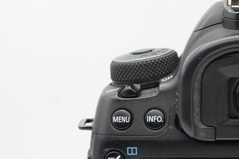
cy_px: 145
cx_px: 289
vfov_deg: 7.2
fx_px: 1261
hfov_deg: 10.6
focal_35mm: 190
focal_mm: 70
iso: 4000
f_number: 10
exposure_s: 1/125
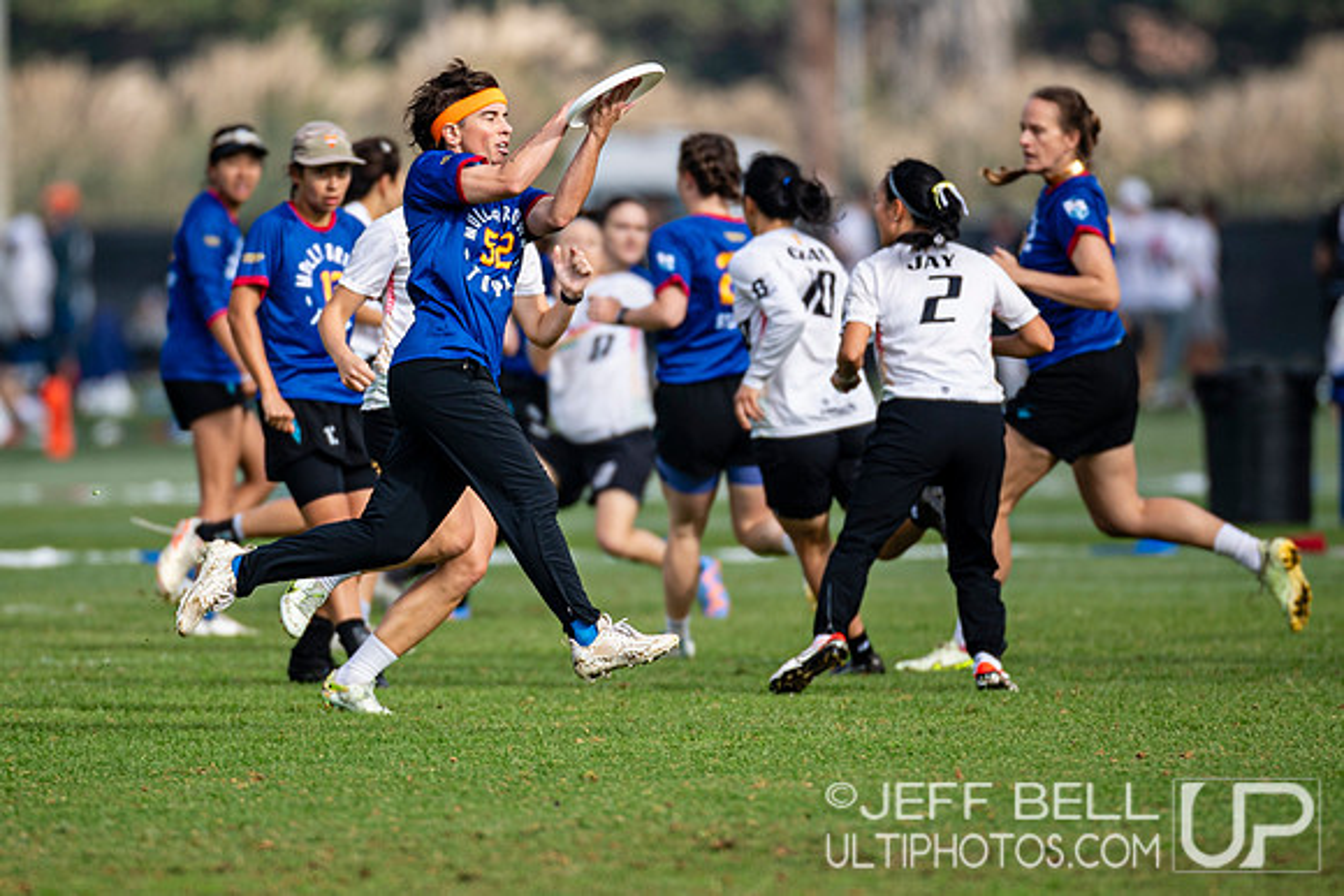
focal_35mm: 585
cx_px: 585
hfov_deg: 3.5
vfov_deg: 2.4
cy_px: 409
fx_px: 21839
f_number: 2.8
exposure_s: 1/1250
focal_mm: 300
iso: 110
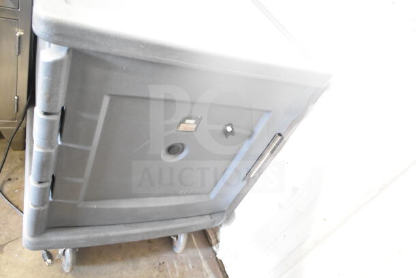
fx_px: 312
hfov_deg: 67.4
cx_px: 208
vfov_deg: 48.0
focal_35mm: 27
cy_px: 139
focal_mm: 18
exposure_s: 1/30
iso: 6400
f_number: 3.5
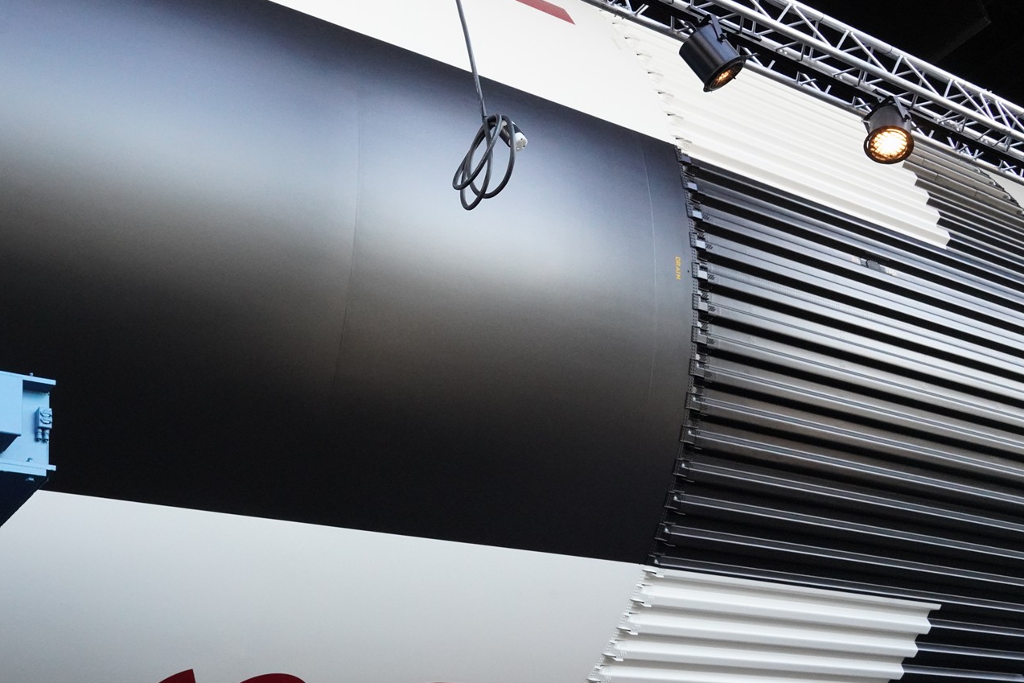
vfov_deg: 30.5
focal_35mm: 44
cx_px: 310
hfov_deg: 43.6
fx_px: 1252
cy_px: 357
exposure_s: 1/100
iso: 8000
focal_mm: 28
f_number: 13
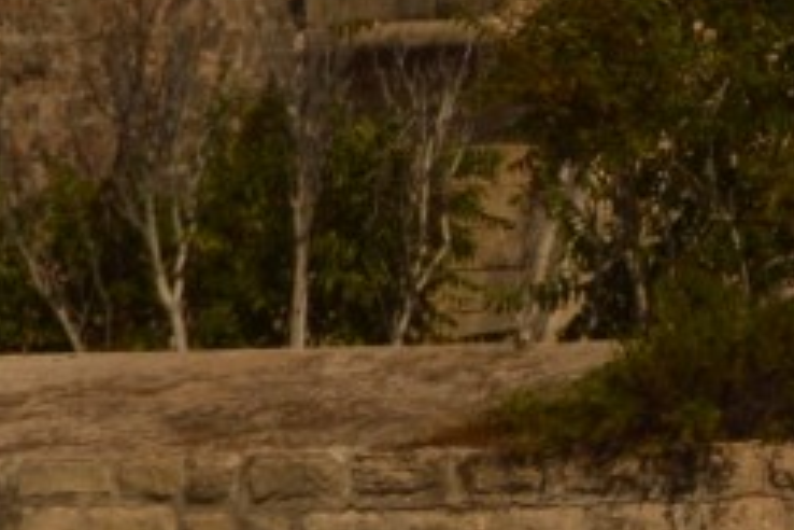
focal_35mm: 1981
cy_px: -1047
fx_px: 43689
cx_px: 2489
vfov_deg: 0.7
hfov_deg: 1.0
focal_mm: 200
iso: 100
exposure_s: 1/1600
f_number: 8
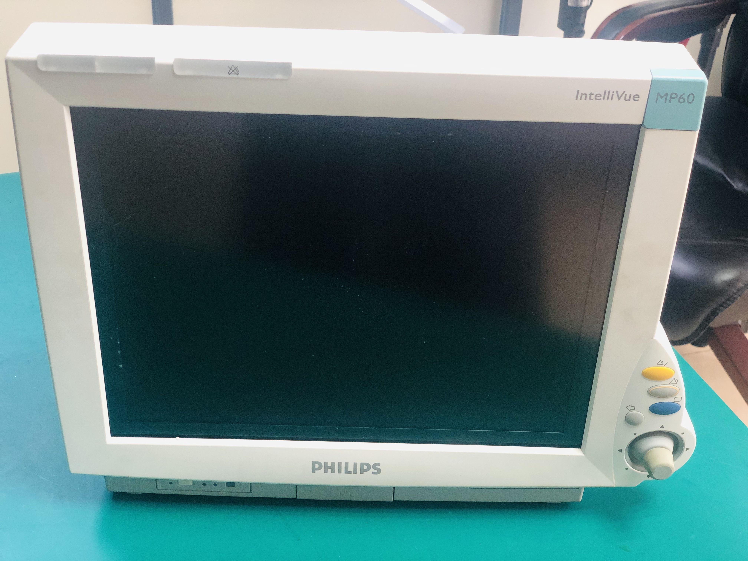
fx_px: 1124
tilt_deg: -34.0
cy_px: 280
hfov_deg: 36.8
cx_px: 374
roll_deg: -1.5
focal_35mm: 52
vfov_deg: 28.0
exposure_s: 1/25
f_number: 2.4
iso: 125
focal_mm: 6
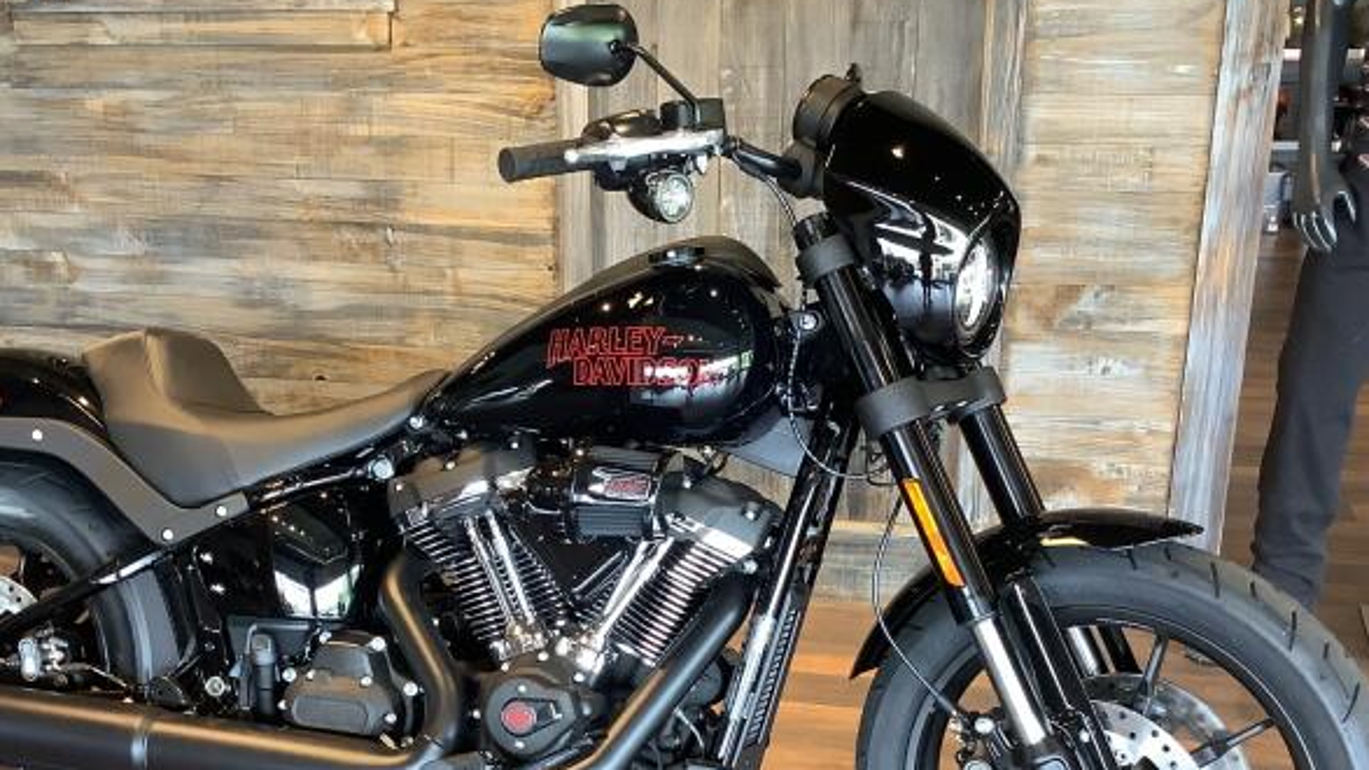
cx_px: 592
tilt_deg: -22.3
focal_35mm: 46
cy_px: 593
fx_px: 1670
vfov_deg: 25.6
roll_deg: +0.7
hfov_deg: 44.5
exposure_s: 1/50
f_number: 2.4
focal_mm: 3.3
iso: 250
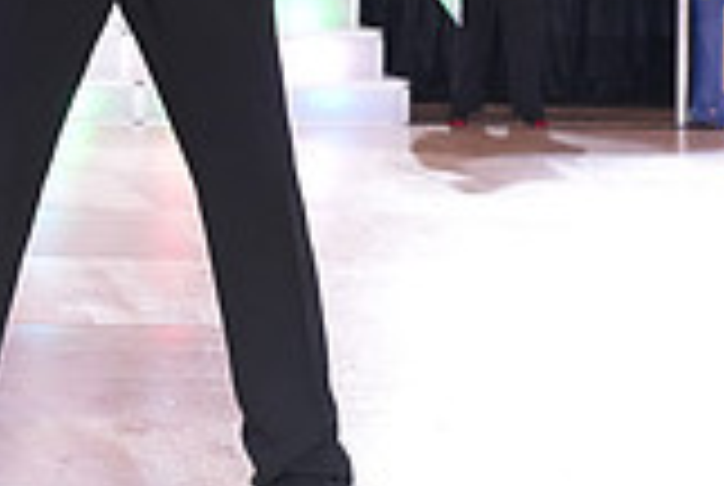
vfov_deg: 10.7
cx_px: -211
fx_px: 2539
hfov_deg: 15.5
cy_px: -137
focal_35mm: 126
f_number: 4
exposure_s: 1/500
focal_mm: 35
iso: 3200
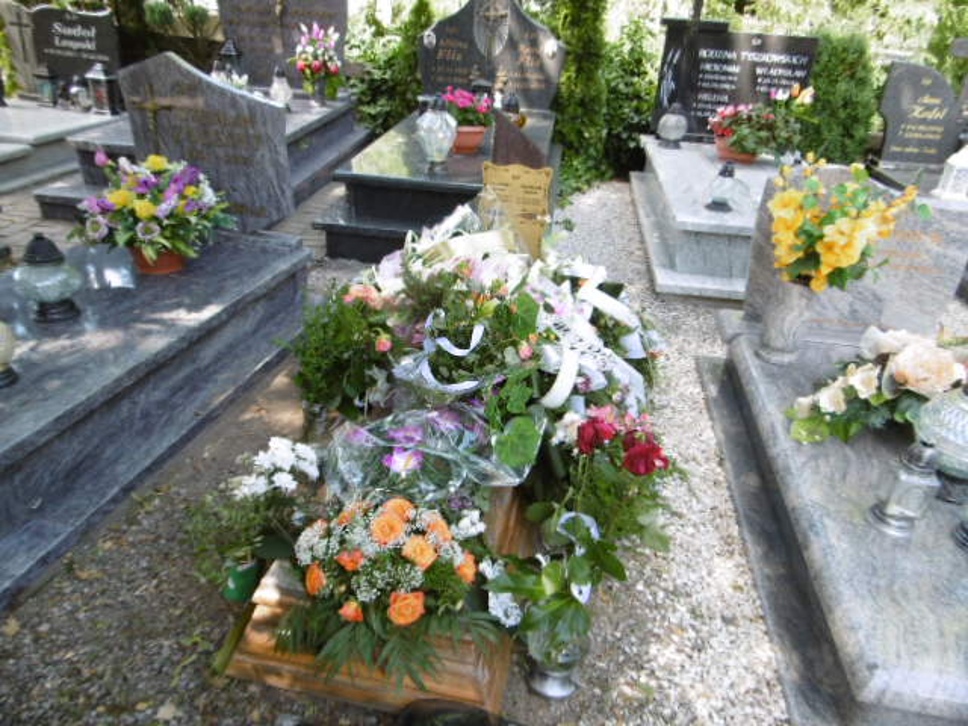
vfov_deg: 56.8
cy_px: 363
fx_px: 671
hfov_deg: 71.6
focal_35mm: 24
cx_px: 484
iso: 100
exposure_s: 1/60
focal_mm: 4.3
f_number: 3.1
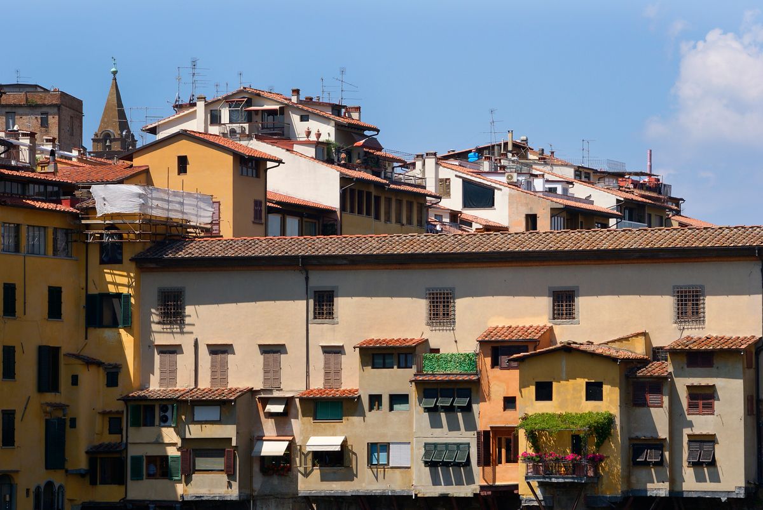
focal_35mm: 195
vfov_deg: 7.1
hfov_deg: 10.5
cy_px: 255
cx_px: 382
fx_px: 4137
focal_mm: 130
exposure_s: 1/320
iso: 200
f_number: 11
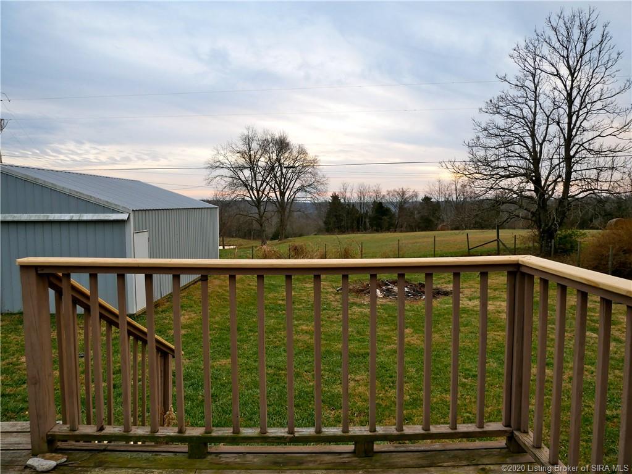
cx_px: 316
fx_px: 438
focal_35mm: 24
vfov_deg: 56.8
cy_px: 237
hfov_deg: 71.6
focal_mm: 12
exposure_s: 1/100
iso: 200
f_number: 3.5
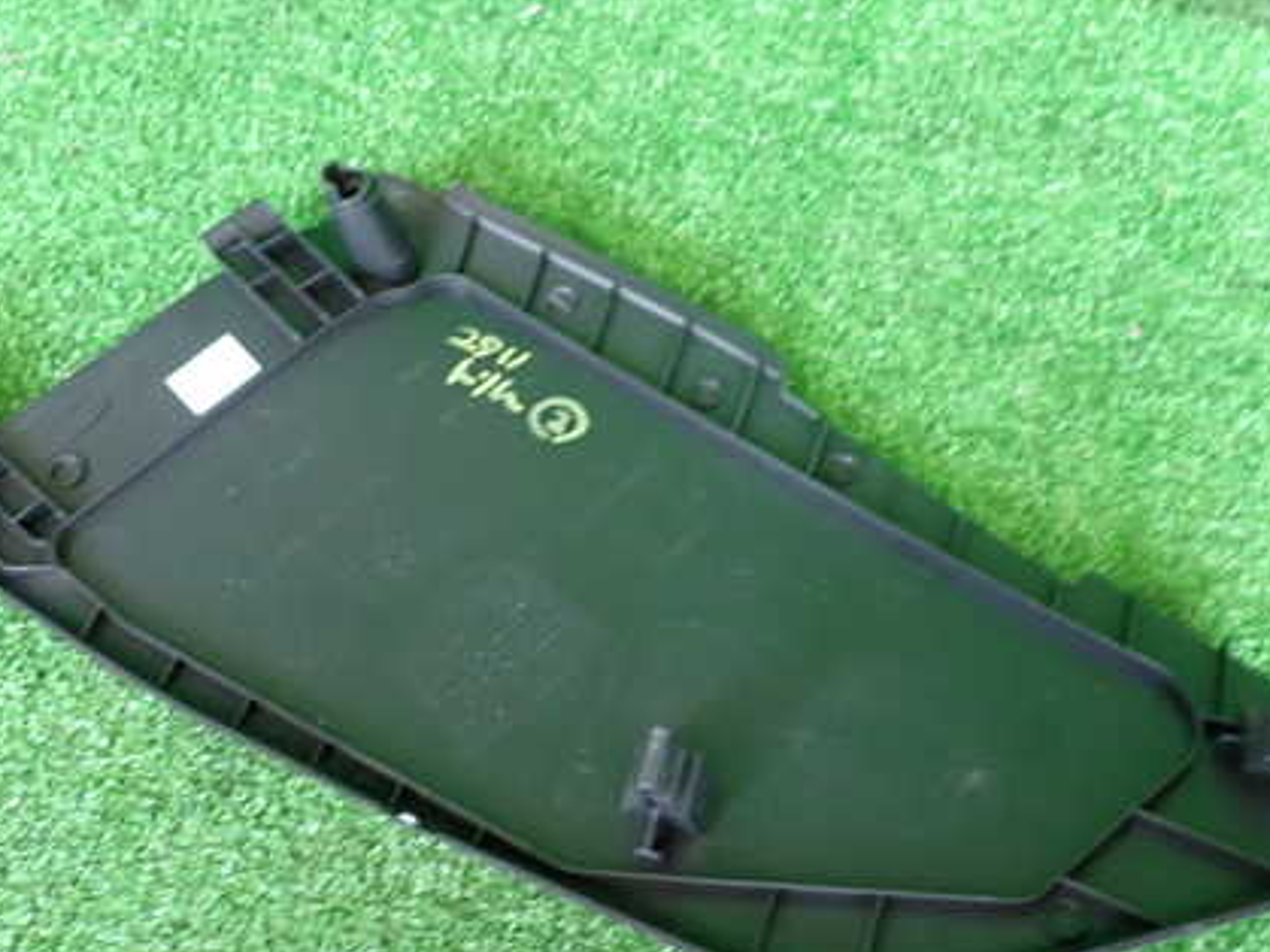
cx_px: 597
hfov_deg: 43.8
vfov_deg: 33.4
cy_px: 582
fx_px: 1577
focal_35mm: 43
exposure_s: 1/30
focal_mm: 5.4
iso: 500
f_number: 2.3
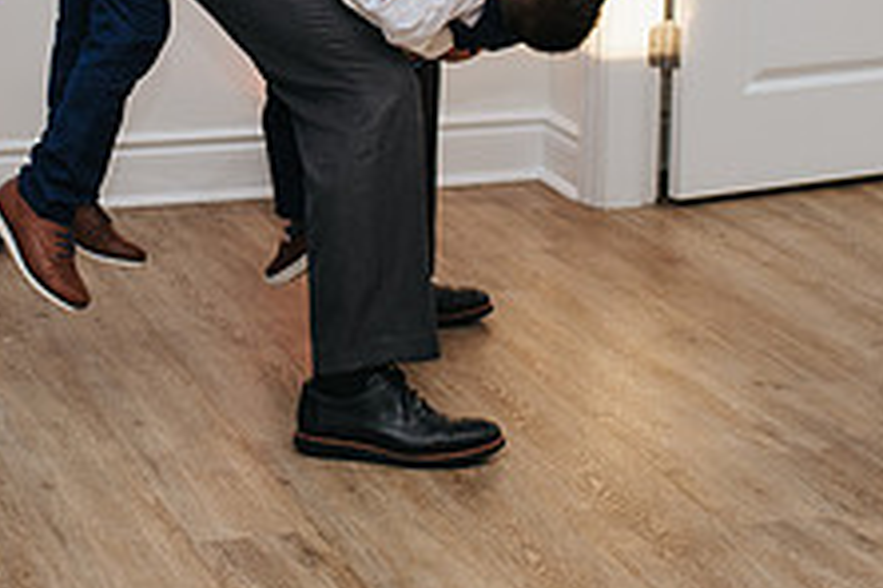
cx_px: 193
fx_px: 2698
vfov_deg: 12.3
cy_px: 8
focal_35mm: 110
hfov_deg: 18.4
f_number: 3.2
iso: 800
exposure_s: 1/200
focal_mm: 35
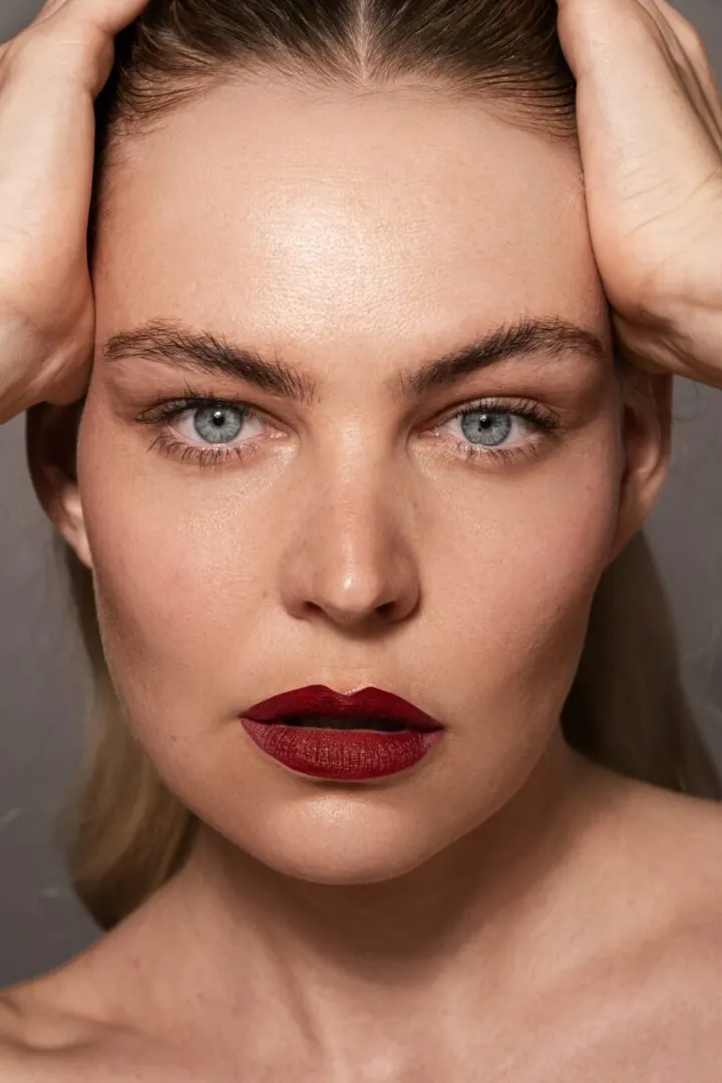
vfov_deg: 17.6
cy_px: 542
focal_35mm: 116
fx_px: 3489
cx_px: 361
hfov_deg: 11.8
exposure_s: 1/160
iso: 200
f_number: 11
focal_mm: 116
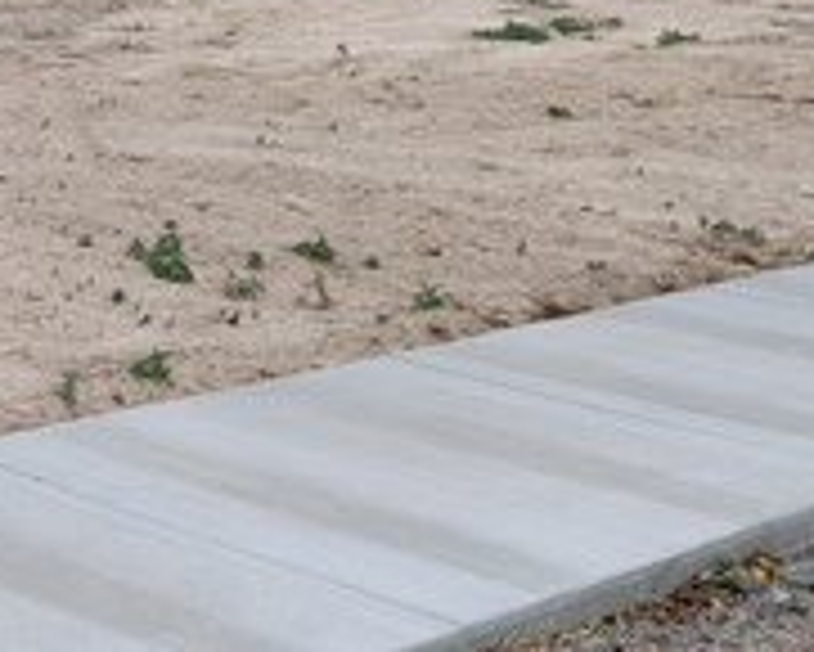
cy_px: 297
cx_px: -607
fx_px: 2001
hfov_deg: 18.5
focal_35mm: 83
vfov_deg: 18.5
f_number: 1.8
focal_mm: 6.7
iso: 16
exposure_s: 1/365
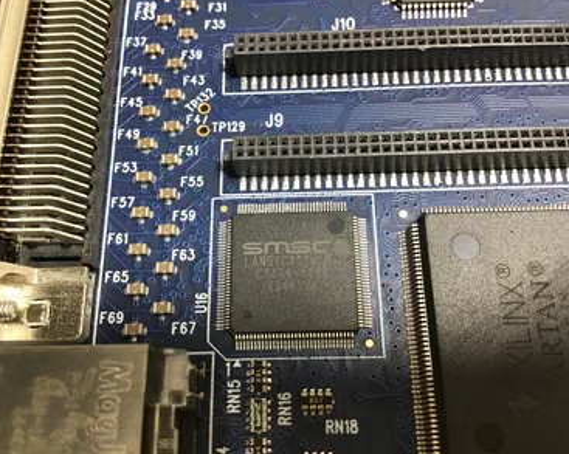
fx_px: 555
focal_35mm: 33
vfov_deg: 44.5
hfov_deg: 54.3
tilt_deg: -68.9
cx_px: 285
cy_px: 228
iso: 25
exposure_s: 1/30
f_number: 2.4
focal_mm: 3.3
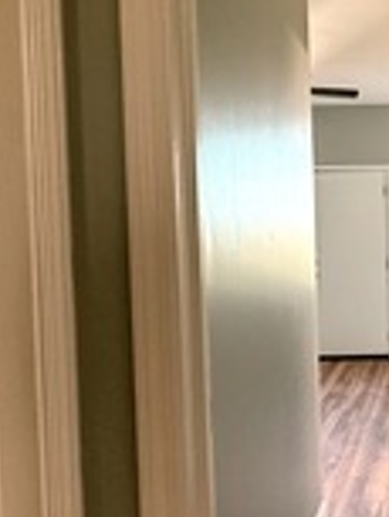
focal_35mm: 44
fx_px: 658
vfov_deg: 42.9
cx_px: 423
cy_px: 264
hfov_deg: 29.8
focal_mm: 2.22
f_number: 2.2
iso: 250
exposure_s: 1/120
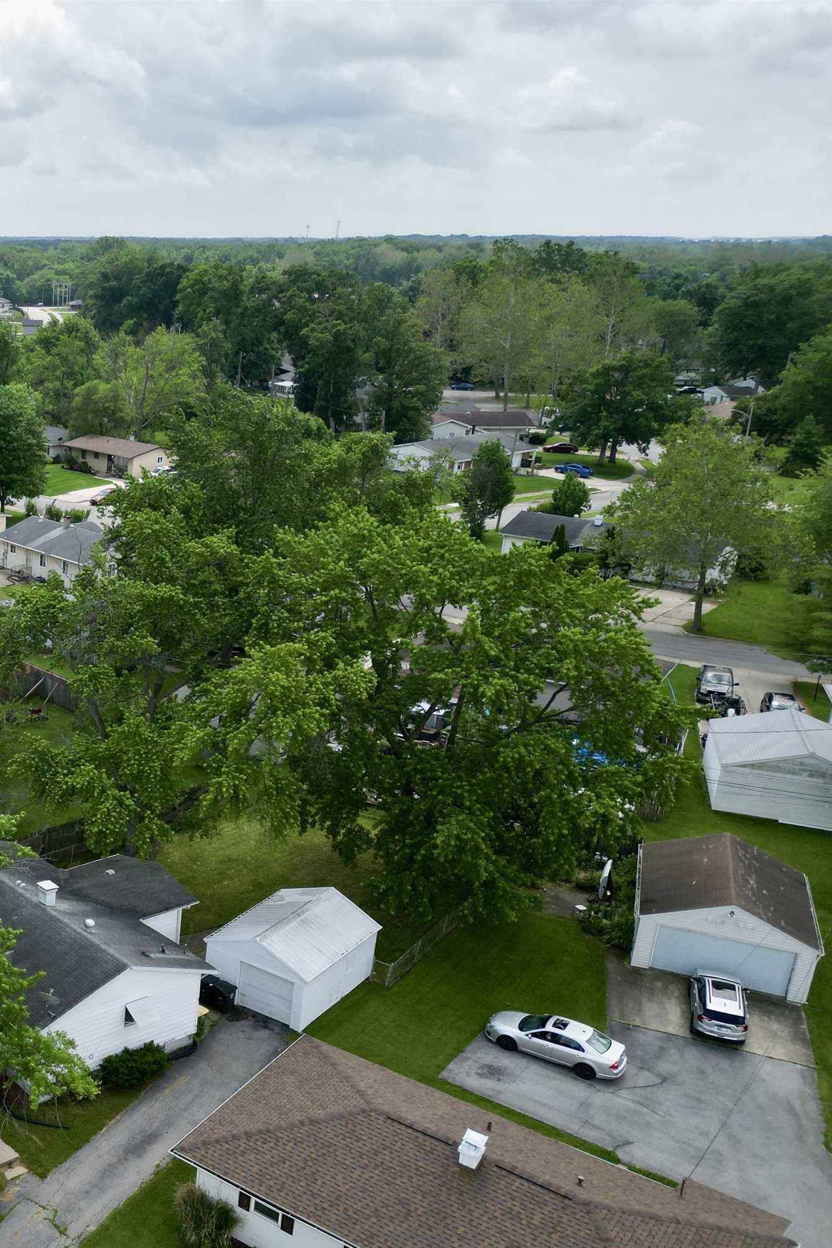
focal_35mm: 38
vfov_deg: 50.5
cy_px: 712
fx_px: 1317
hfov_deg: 31.0
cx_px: -98
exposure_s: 1/2500
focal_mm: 6.72
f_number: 1.7
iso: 120
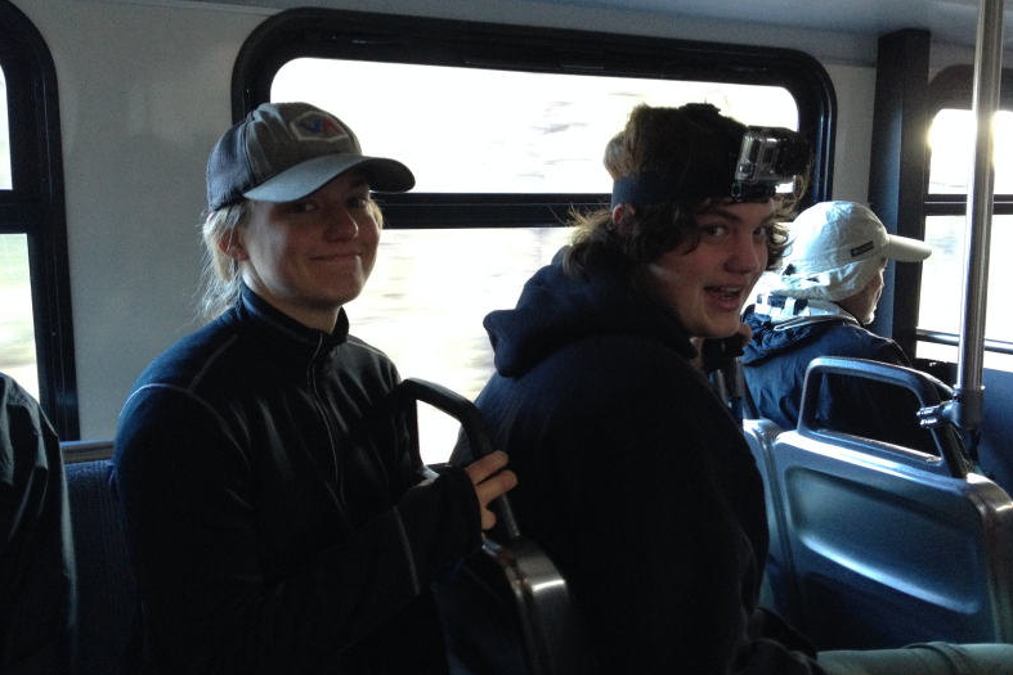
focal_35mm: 37
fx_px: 1041
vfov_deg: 36.0
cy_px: 342
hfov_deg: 51.9
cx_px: 512
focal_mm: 4.28
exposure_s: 1/20
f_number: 2.4
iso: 250
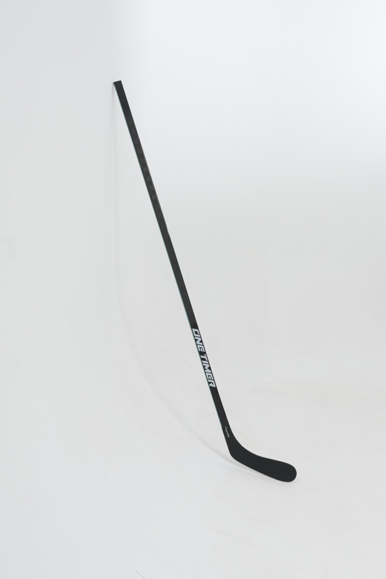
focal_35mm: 48
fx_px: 772
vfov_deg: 41.1
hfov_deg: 28.1
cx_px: 193
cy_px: 290
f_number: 6.3
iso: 100
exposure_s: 1/160
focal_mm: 32
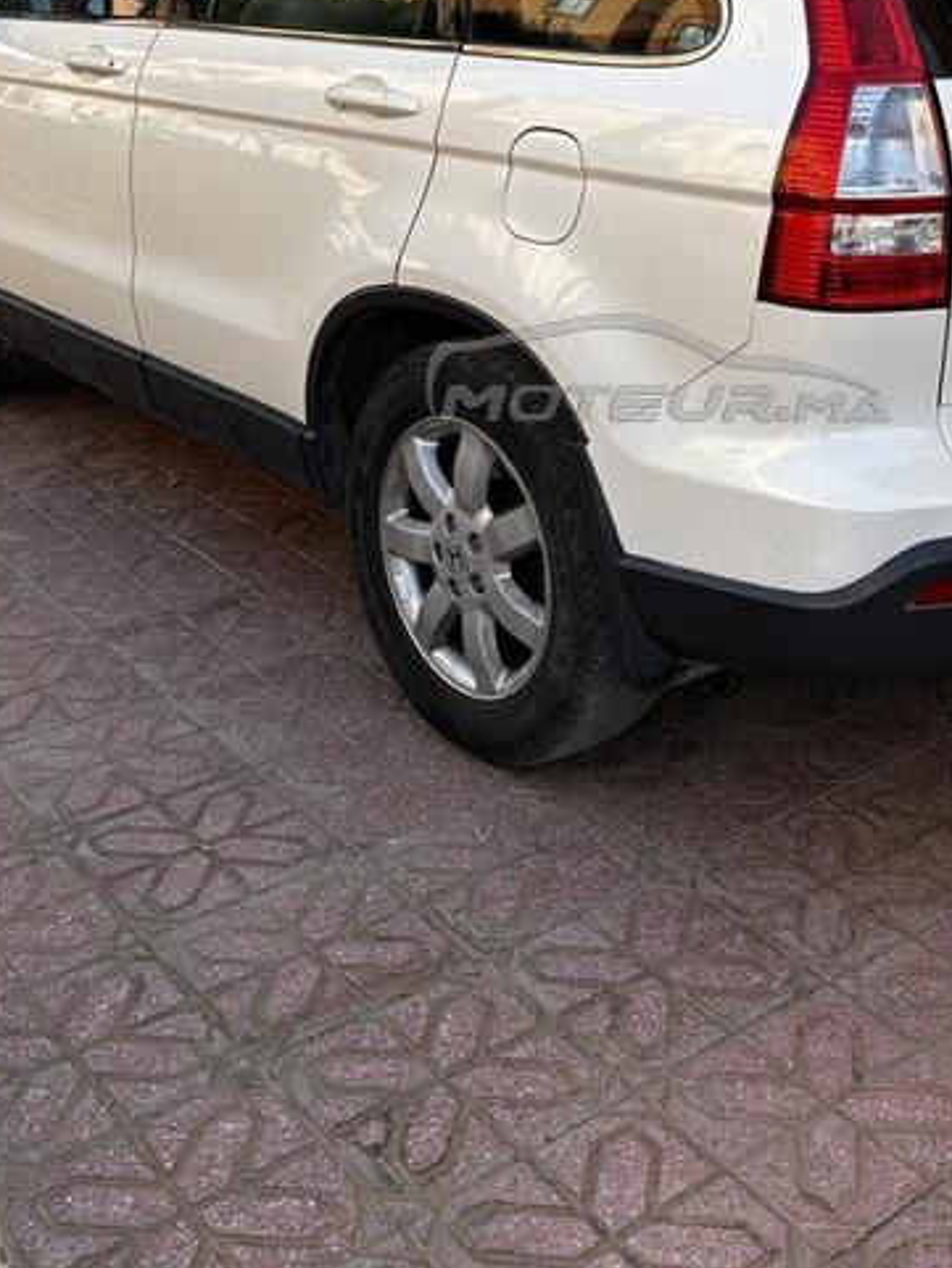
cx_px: 657
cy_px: 368
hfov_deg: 30.6
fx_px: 1723
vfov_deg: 39.7
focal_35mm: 47
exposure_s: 1/611
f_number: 1.6
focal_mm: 5.96
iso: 50
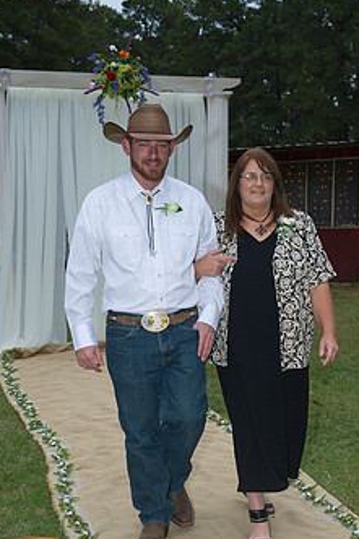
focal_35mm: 65
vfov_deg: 30.8
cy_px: 356
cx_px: 231
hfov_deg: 20.8
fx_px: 973
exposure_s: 1/200
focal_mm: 48
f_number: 8
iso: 800
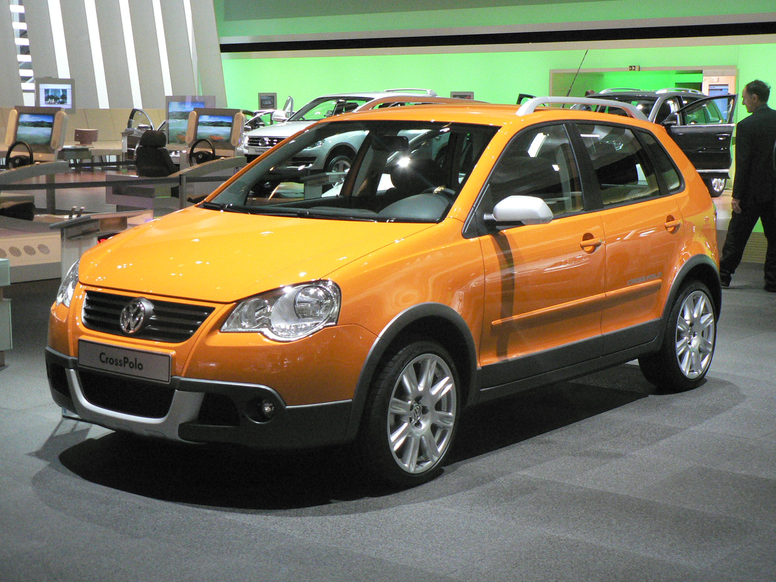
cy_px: 291
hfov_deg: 32.7
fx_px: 1323
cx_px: 388
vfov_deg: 24.8
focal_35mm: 59
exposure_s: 1/125
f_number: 3.6
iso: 400
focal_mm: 9.8
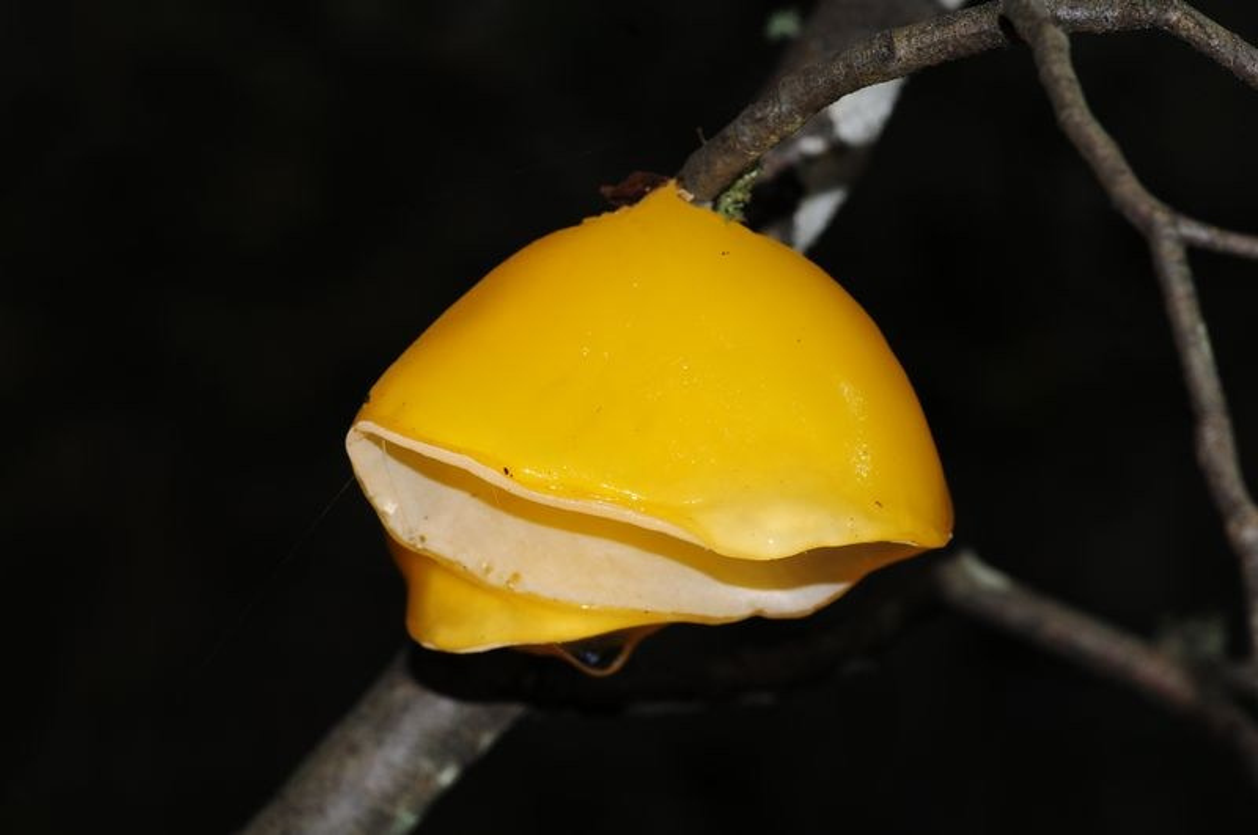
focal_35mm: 150
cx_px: 629
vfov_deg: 9.1
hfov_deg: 13.7
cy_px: 418
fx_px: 5234
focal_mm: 100
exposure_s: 1/250
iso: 200
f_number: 13
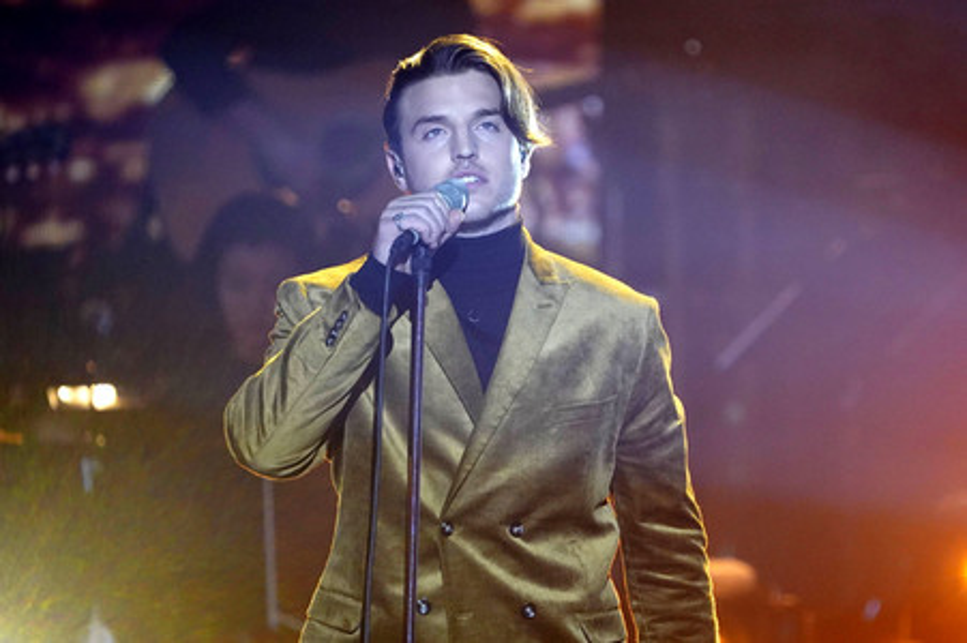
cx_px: 484
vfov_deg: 2.5
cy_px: 322
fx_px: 14843
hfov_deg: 3.7
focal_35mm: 553
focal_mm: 553
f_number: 6.3
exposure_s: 1/80
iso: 5000
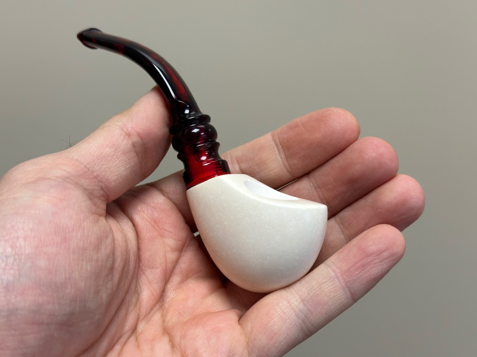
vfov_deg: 30.3
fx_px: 661
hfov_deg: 39.7
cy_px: 178
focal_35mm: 48
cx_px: 238
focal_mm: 6.86
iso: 80
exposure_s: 1/121
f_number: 1.78
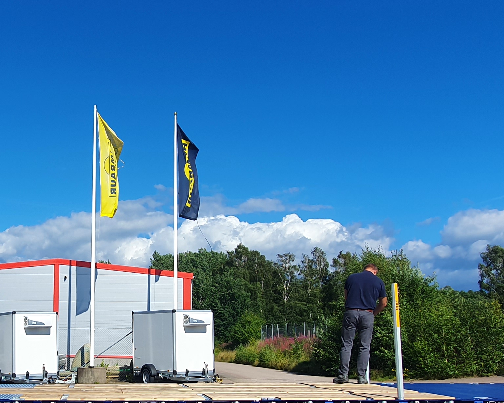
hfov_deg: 45.1
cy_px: 293
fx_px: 567
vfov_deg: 38.3
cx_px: 89
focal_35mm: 38
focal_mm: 1.8
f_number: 2.2
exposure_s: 1/1572
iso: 50
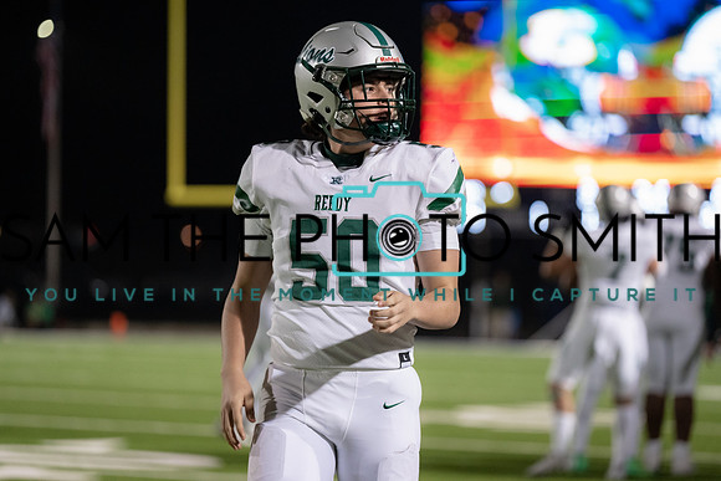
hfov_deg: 12.3
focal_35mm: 167
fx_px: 3338
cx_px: 360
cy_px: 240
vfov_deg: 8.2
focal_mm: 158
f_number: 2.8
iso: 4000
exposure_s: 1/1250
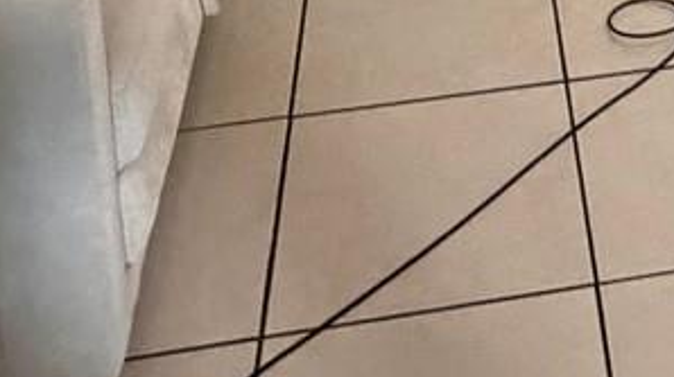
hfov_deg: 24.1
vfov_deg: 11.6
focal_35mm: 82
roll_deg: -1.4
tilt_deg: -11.0
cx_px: 758
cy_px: -580
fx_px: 1464
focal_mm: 2.22
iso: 1250
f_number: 2.2
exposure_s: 1/60
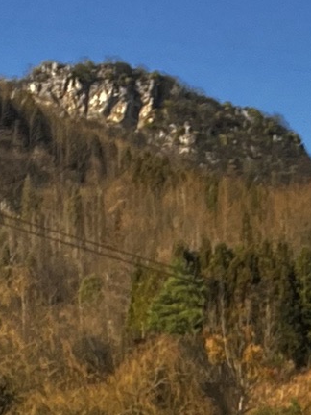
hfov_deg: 10.4
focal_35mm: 139
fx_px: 1665
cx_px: 430
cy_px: 711
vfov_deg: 13.0
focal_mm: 2.71
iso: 25
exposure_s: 1/198
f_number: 2.2
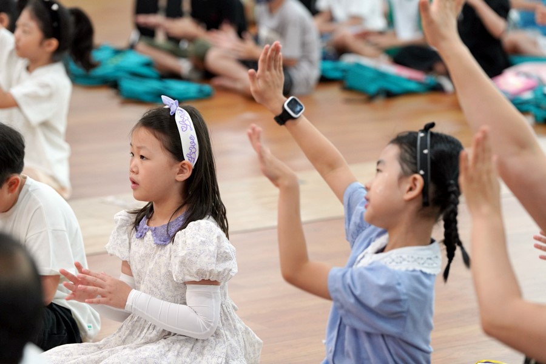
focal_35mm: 154
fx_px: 2335
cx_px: 273
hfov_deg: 13.3
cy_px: 182
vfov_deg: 8.9
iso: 1600
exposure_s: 1/160
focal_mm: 154
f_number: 4
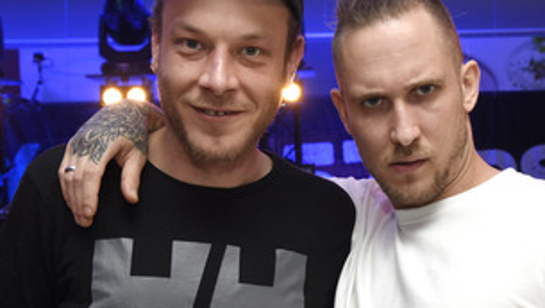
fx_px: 940
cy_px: 168
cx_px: 323
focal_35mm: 65
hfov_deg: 32.3
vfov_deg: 18.6
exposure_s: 1/125
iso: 640
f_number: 5
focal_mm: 28
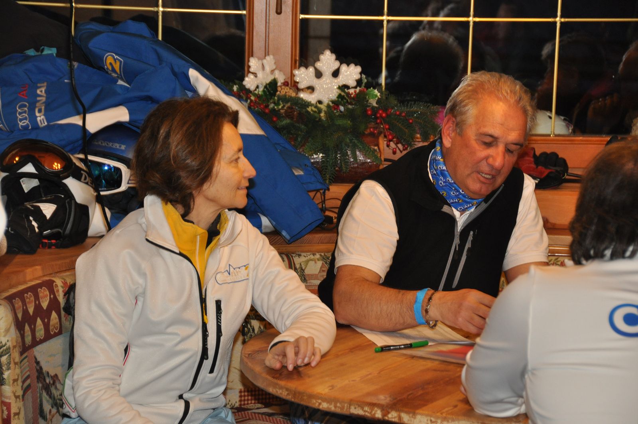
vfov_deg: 11.1
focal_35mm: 123
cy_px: 212
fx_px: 2177
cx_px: 319
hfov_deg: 16.7
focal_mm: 82
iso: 800
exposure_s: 1/60
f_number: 5
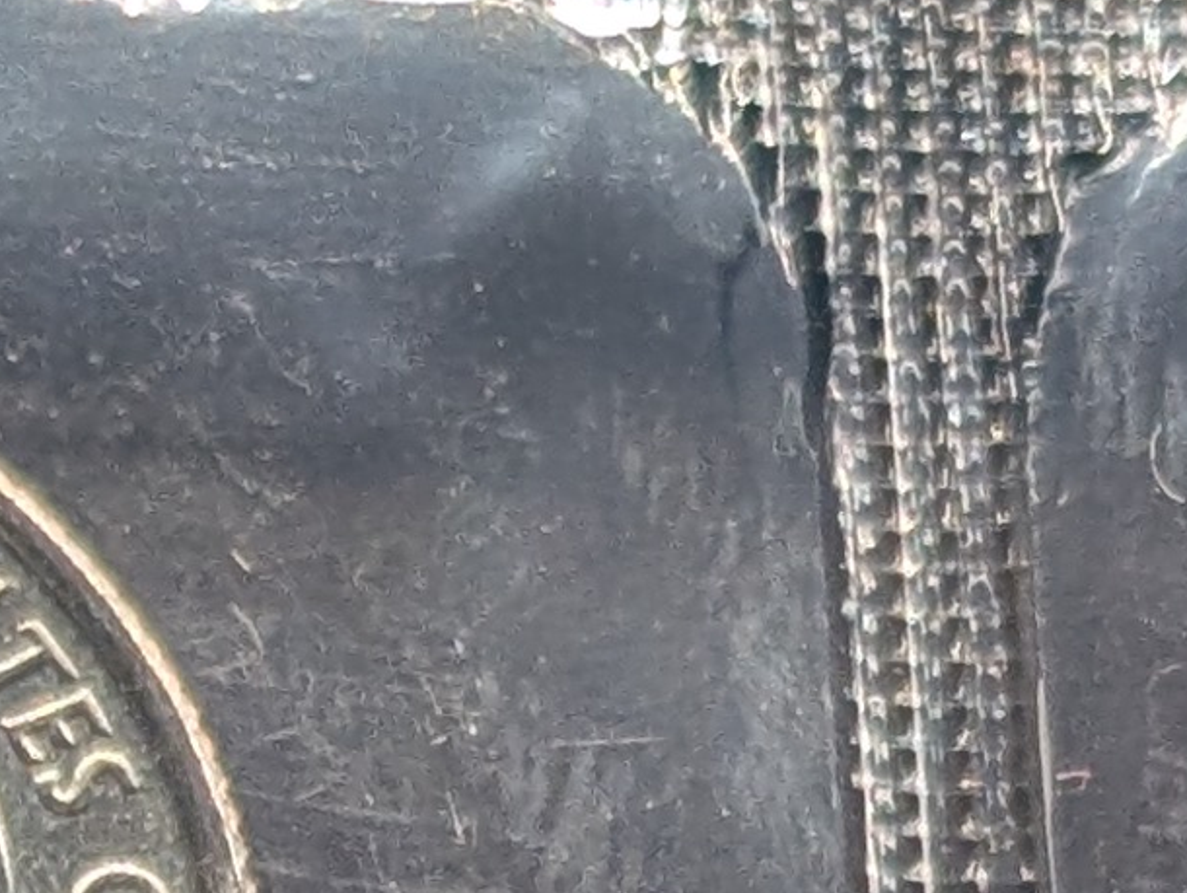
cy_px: 2745
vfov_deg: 4.4
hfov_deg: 6.0
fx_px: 11261
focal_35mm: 328
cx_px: -302
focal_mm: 6.9
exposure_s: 1/80.3
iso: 39
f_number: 1.68
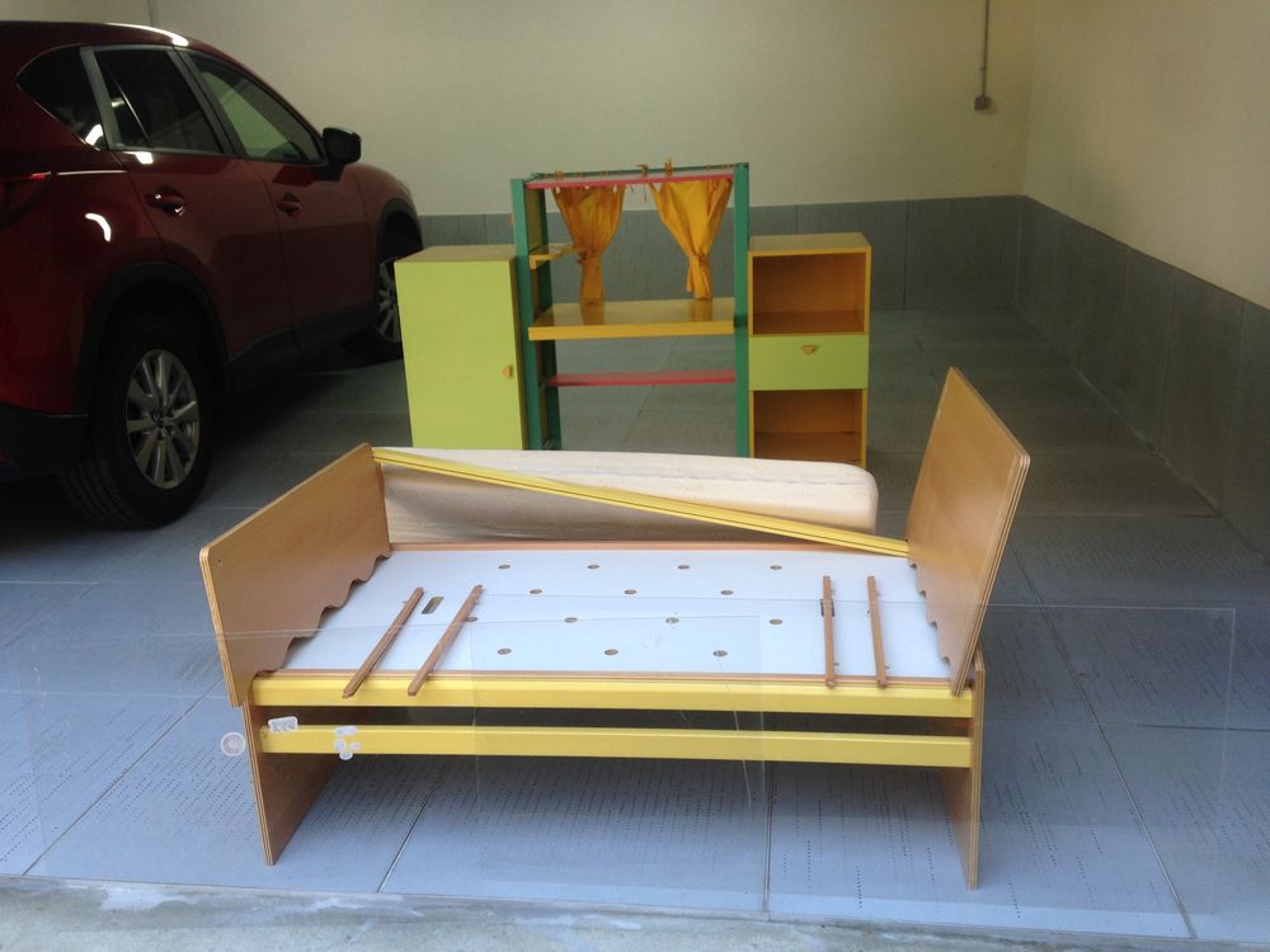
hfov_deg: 55.4
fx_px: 1211
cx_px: 635
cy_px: 476
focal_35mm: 33
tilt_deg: -19.0
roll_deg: +2.2
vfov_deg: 42.9
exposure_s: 1/40
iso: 50
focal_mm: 4.12
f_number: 2.4
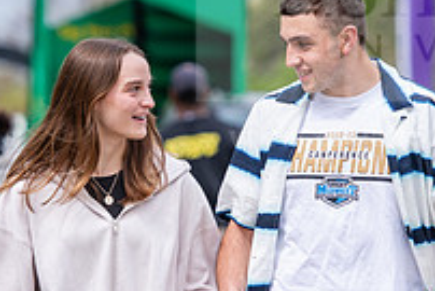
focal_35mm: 474
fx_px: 5731
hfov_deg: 4.3
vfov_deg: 2.9
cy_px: 182
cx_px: 131
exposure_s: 1/640
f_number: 3.5
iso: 125
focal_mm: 165
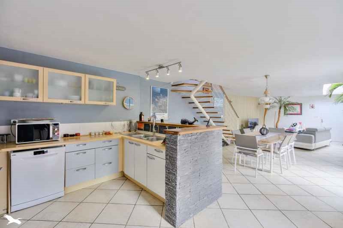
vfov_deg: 73.7
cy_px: 114
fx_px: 152
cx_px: 172
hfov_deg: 96.7
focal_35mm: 16
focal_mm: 16
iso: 800
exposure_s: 1/80
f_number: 8
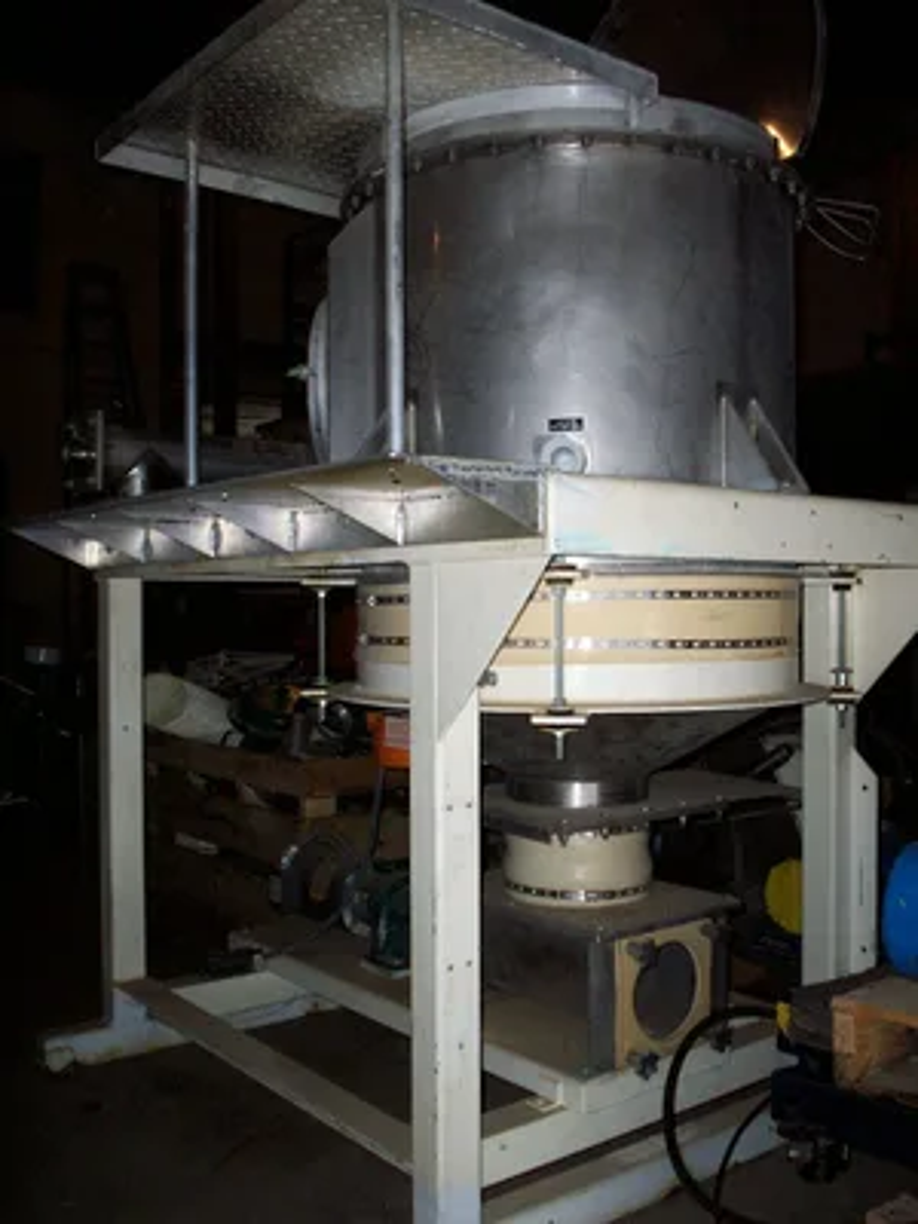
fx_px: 1273
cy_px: 612
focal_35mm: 36
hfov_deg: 39.7
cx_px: 459
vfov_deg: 51.4
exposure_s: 1/64
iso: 140
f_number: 4.5
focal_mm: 5.9
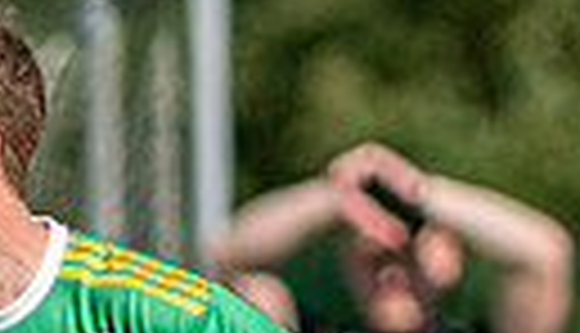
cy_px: 876
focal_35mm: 3271
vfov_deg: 0.4
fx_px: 50547
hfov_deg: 0.7
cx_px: -243
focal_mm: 300
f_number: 2.8
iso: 100
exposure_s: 1/2000
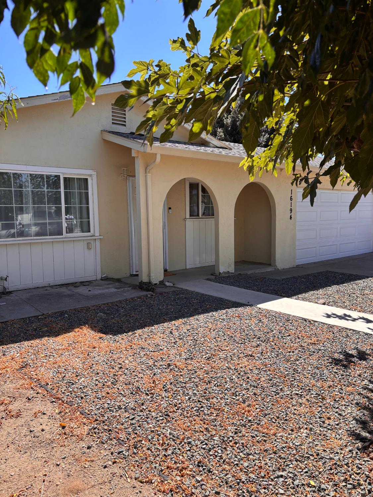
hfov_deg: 53.1
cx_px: 186
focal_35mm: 26
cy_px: 248
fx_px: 373
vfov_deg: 67.3
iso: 50
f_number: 1.6
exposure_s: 1/1695
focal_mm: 5.96
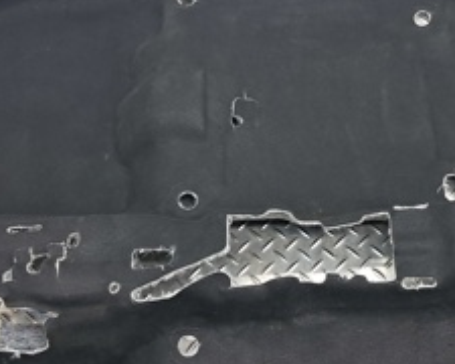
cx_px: 313
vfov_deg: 20.4
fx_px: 1010
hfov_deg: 25.2
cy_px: 147
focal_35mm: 75
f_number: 1.8
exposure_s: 1/50
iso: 160
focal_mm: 4
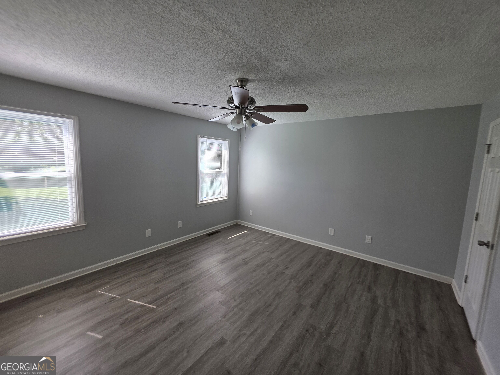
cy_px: 188
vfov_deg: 89.9
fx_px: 188
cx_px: 250
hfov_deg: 106.2
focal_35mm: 13
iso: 64
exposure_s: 1/120
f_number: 1.9
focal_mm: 2.2
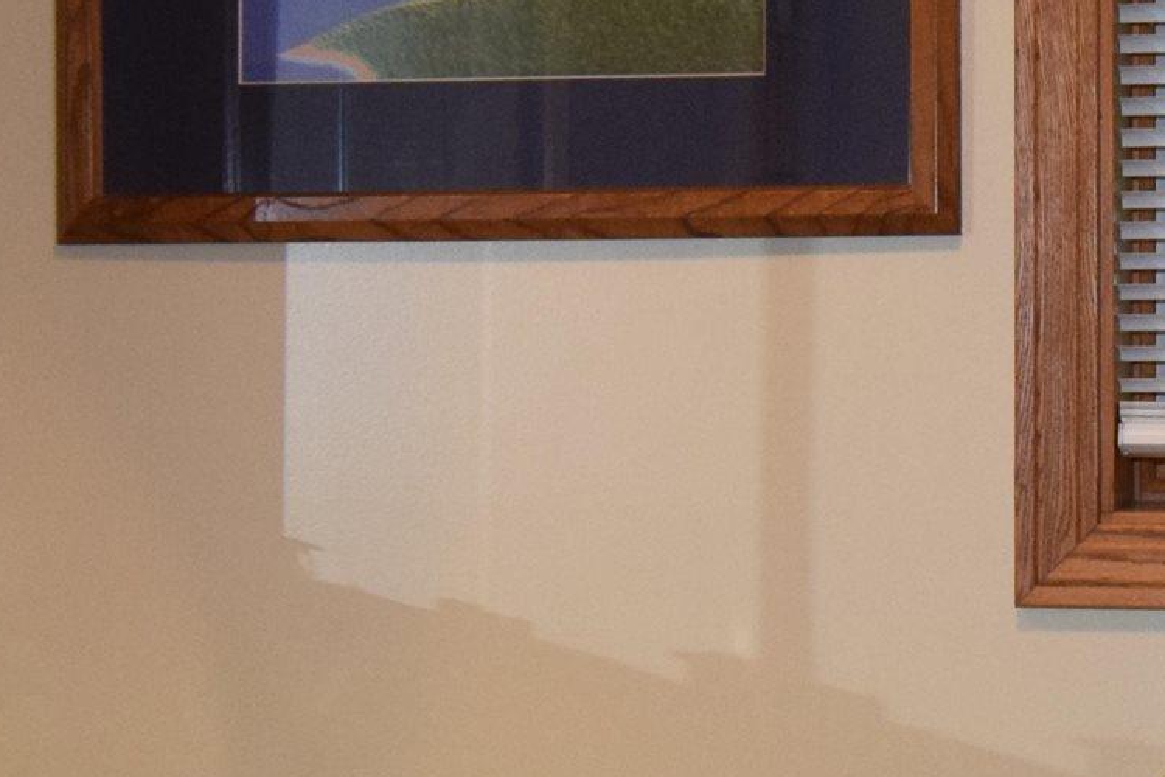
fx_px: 2783
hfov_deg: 23.2
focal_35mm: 86
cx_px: 974
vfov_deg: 15.9
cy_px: 270
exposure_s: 1/60
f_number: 5
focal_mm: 14
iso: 1400
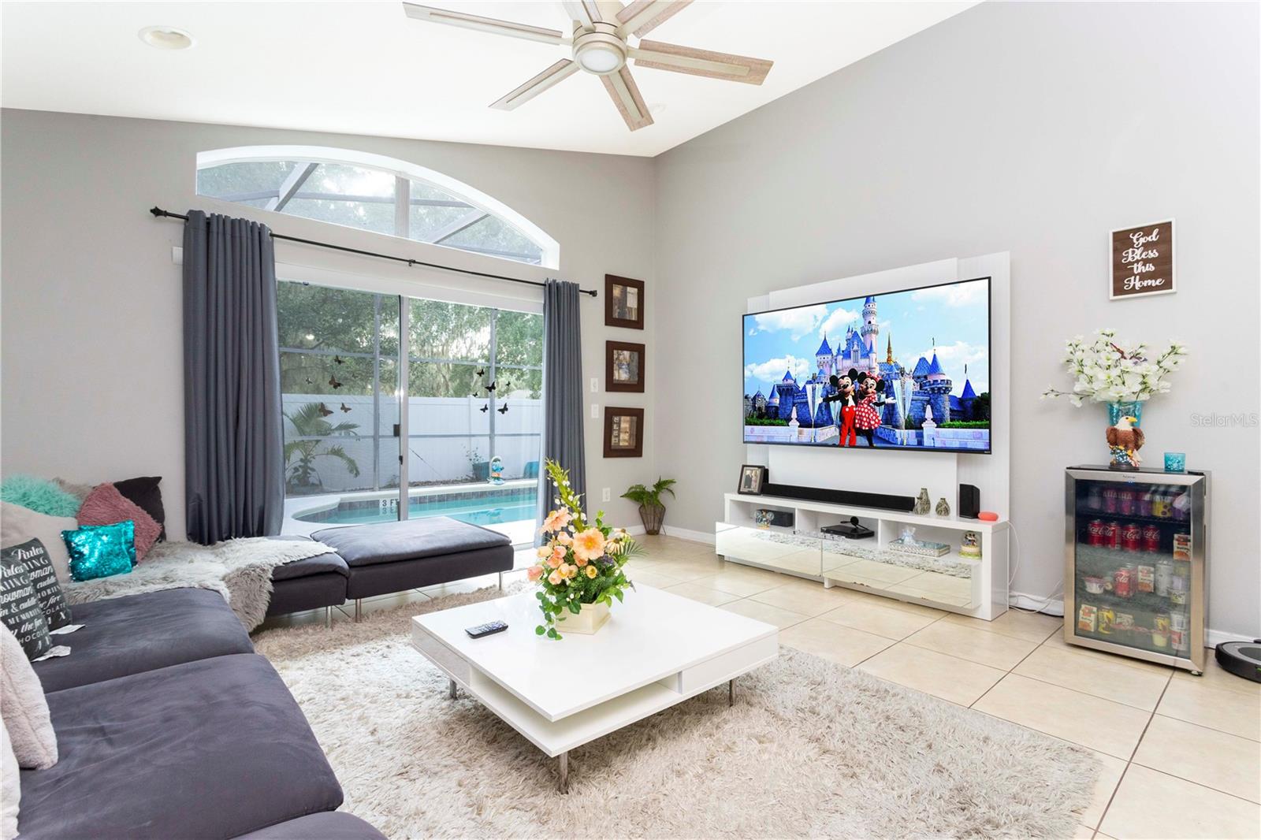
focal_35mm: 17
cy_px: 420
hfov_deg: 93.3
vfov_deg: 70.4
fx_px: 595
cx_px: 630
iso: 1000
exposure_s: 1/8
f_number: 22
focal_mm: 17
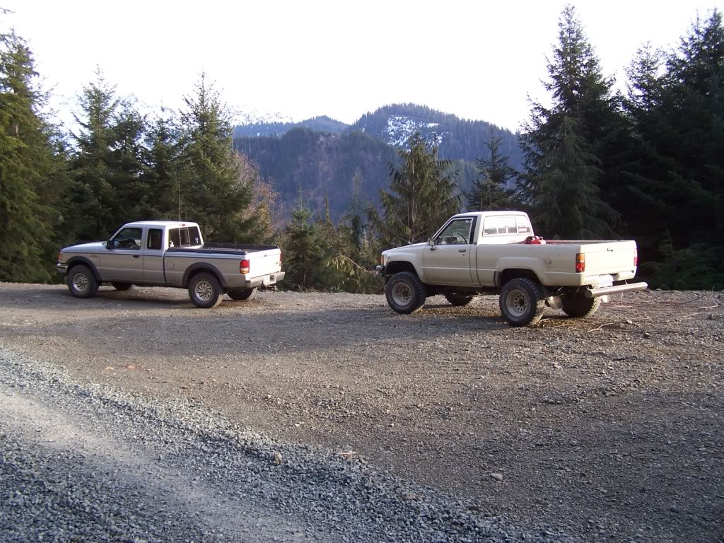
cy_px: 272
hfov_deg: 49.0
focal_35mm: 38
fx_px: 795
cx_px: 362
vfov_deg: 37.7
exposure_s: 1/125
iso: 80
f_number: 2.8
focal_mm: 6.3
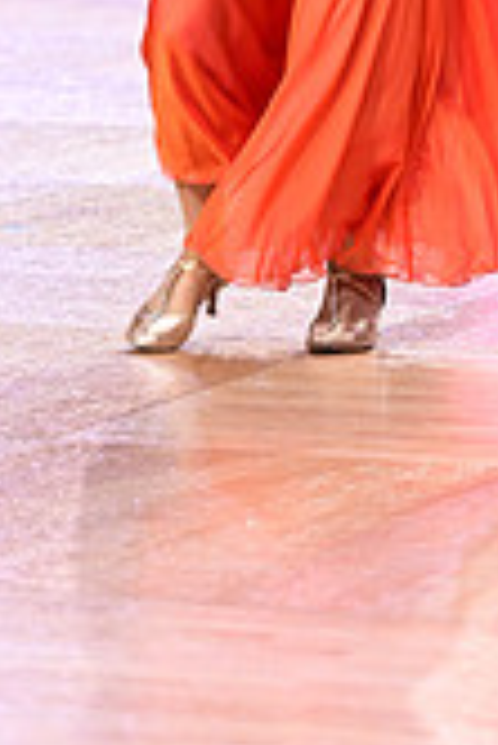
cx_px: 467
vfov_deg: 6.4
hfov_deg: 4.3
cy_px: -247
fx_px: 6564
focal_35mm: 317
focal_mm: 91
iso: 1600
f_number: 2.8
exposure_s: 1/400
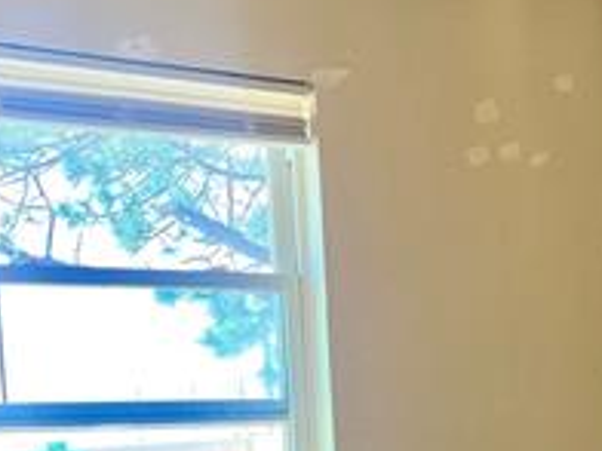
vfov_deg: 16.6
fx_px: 1478
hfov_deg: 22.8
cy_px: 538
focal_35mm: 85
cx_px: 445
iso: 80
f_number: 1.6
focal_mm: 5.1
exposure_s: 1/120
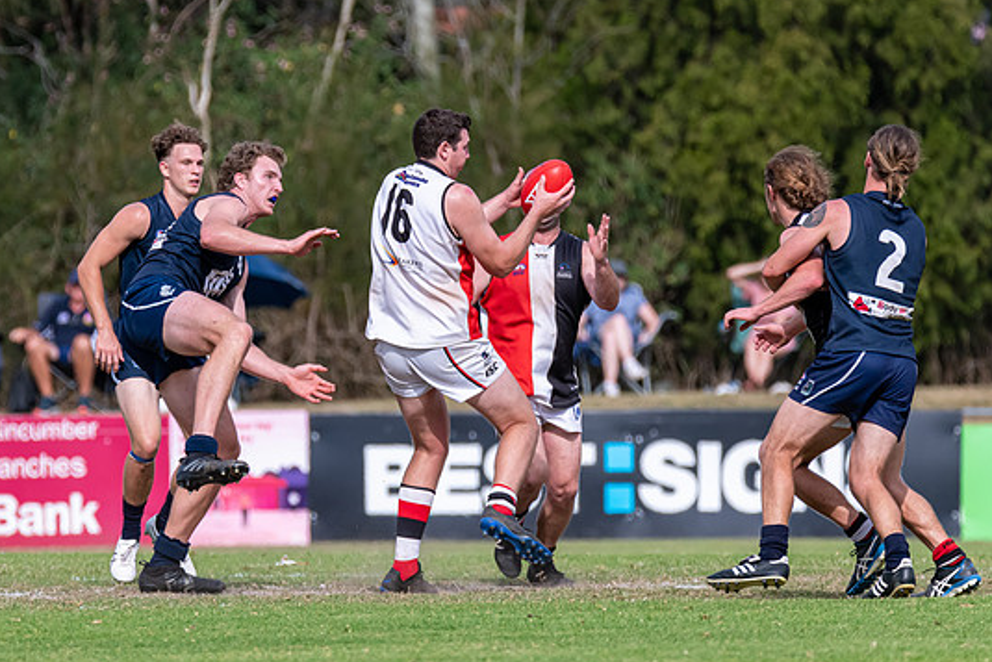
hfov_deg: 3.2
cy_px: 247
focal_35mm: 654
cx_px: 327
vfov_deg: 2.1
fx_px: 18025
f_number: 6.3
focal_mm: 420
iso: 800
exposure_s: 1/3200
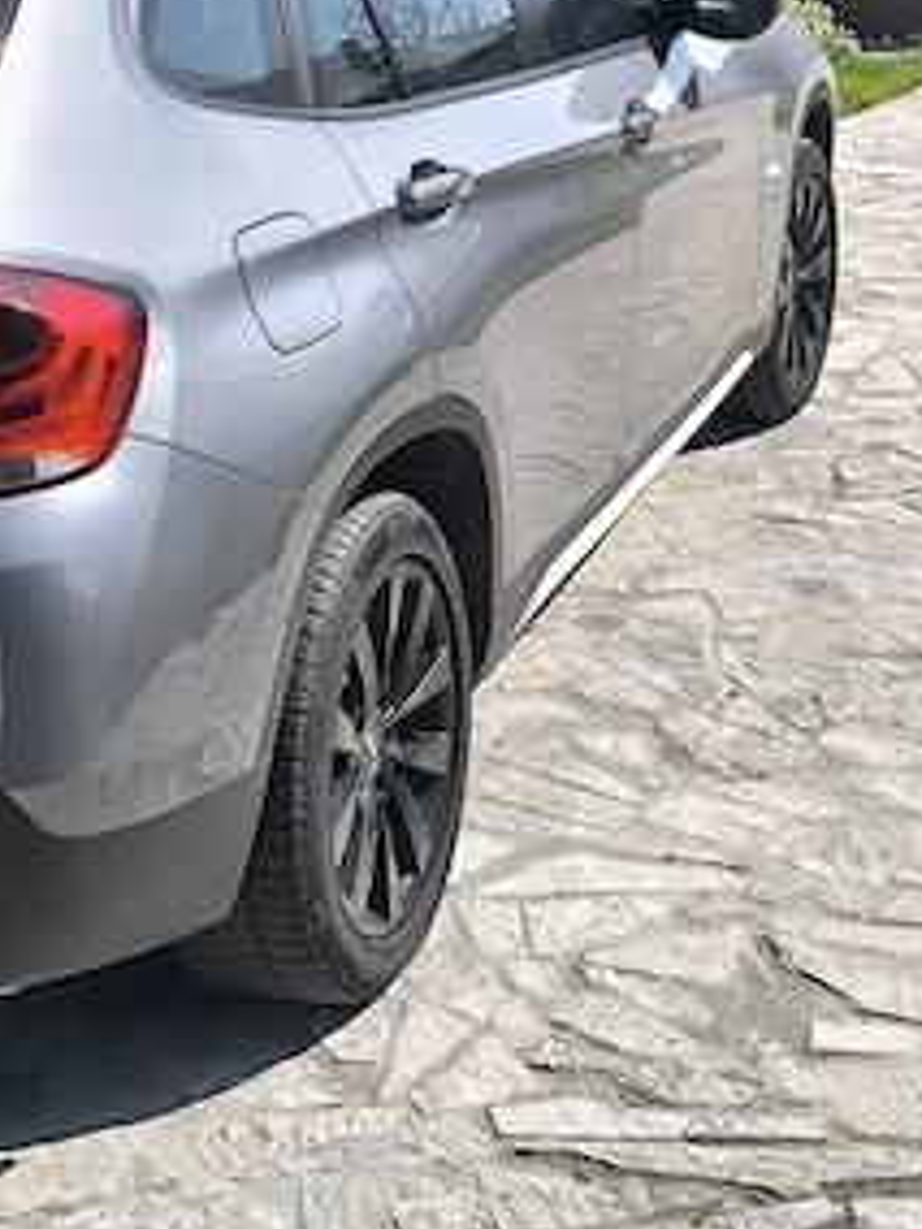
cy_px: 381
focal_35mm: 69
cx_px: 506
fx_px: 2450
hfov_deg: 21.3
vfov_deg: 27.9
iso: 50
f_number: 1.65
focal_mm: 6.14
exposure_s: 1/1127
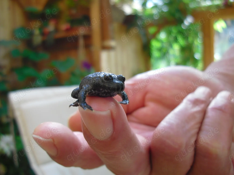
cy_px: 88
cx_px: 117
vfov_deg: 39.7
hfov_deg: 51.4
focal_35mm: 36
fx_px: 243
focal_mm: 6.3
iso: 100
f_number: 3.1
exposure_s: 1/100
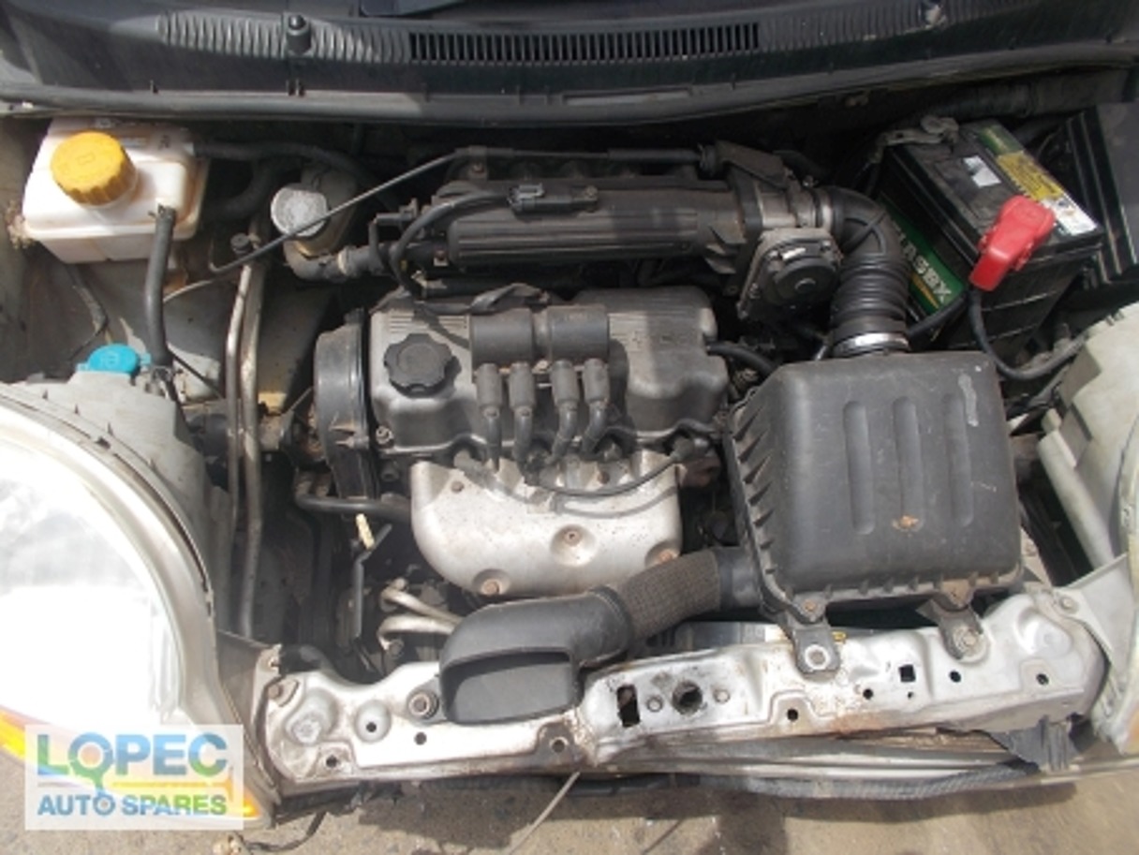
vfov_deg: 53.1
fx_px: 856
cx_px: 570
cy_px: 428
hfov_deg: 67.3
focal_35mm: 26
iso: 80
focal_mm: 4.6
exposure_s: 1/100
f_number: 8
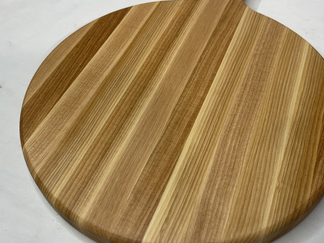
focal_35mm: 38
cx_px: 173
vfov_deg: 37.5
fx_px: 356
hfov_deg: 48.9
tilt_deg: -48.5
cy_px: 95
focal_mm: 5.1
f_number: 1.6
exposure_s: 1/488
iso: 32
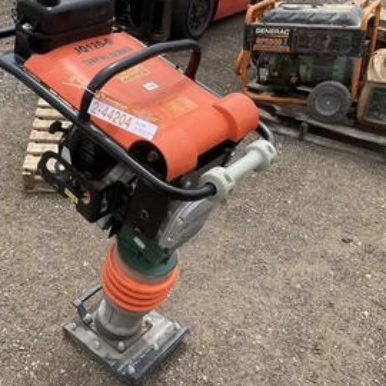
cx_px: 130
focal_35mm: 38
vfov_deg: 43.8
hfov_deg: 43.3
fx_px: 479
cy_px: 206
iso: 25
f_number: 1.8
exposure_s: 1/1311
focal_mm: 3
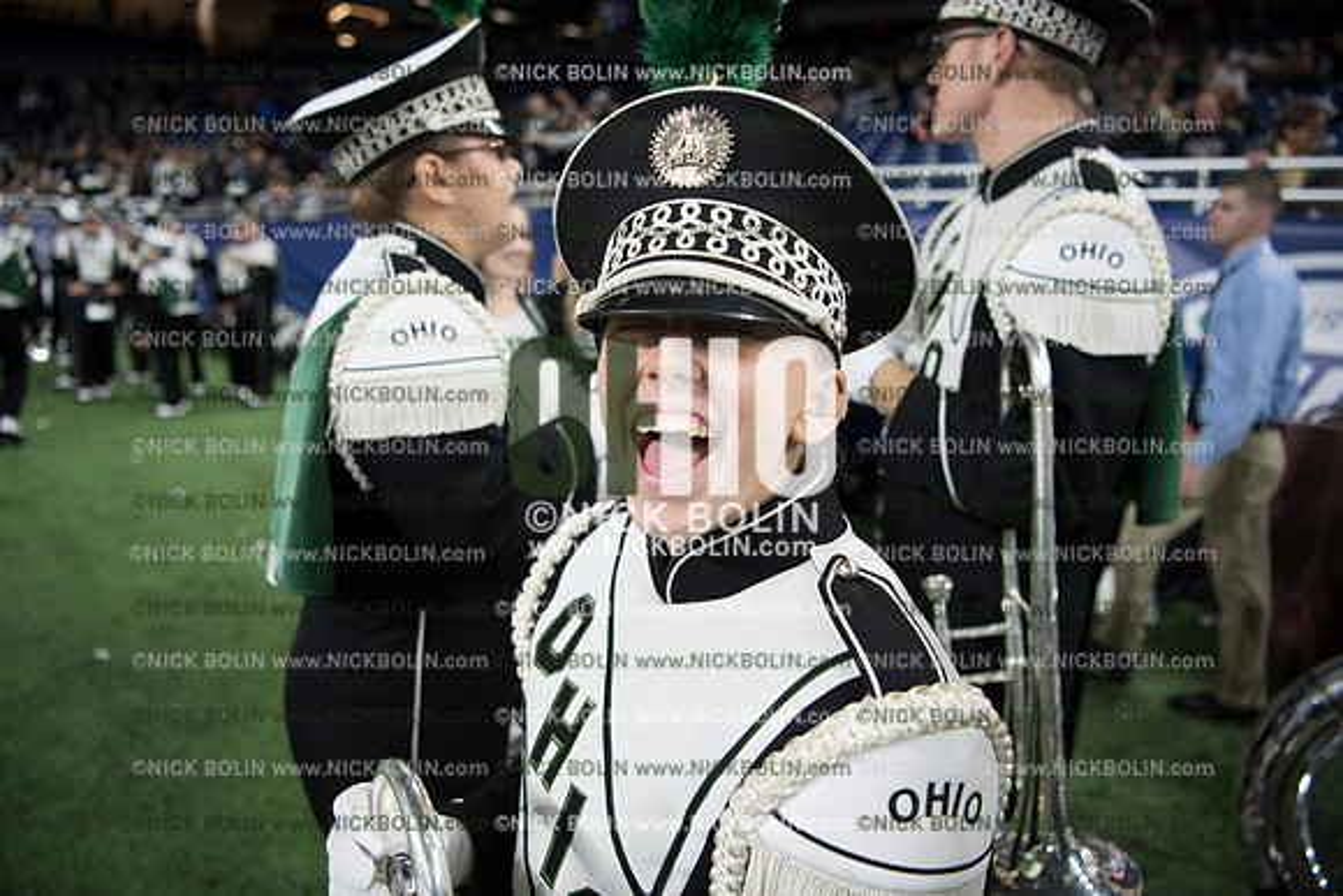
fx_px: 896
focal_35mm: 24
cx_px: 672
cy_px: 448
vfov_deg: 53.2
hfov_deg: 73.7
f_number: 2.8
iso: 1250
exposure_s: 1/800
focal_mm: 24
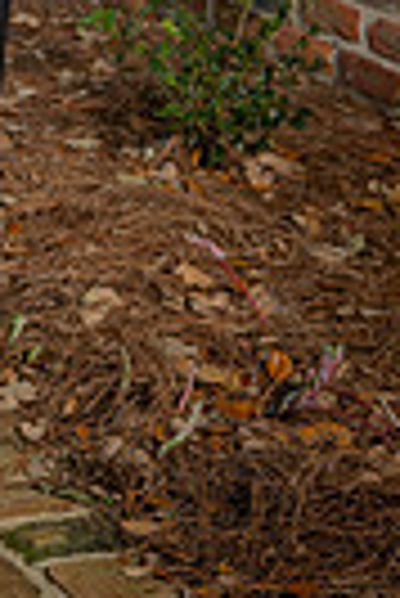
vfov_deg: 12.9
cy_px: -333
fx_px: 2477
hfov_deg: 9.0
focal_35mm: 149
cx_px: -202
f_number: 5
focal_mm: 44
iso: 100
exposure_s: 1/125
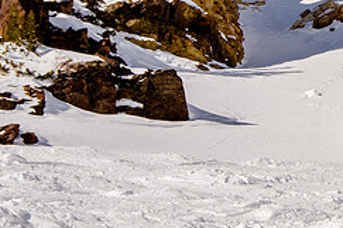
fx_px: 2582
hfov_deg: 7.5
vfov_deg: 5.1
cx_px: 427
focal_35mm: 271
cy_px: 46
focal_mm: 62
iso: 160
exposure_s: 1/500
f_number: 10
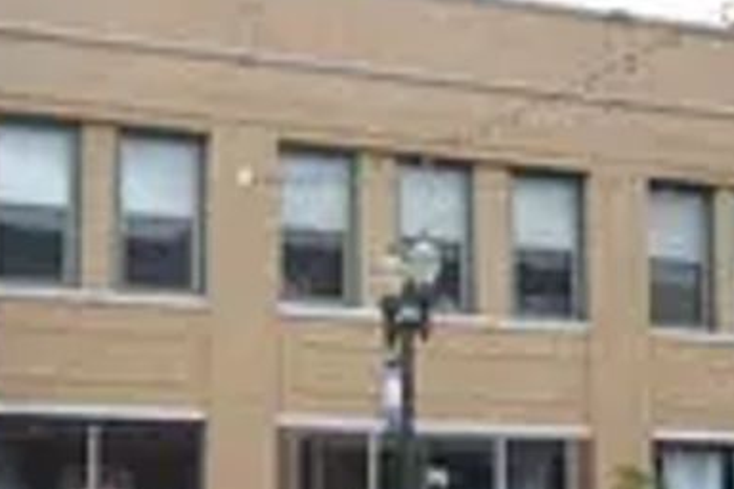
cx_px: 250
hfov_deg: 25.2
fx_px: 1631
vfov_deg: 17.0
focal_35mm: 80
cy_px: 360
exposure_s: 1/100
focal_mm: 20
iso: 400
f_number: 5.6
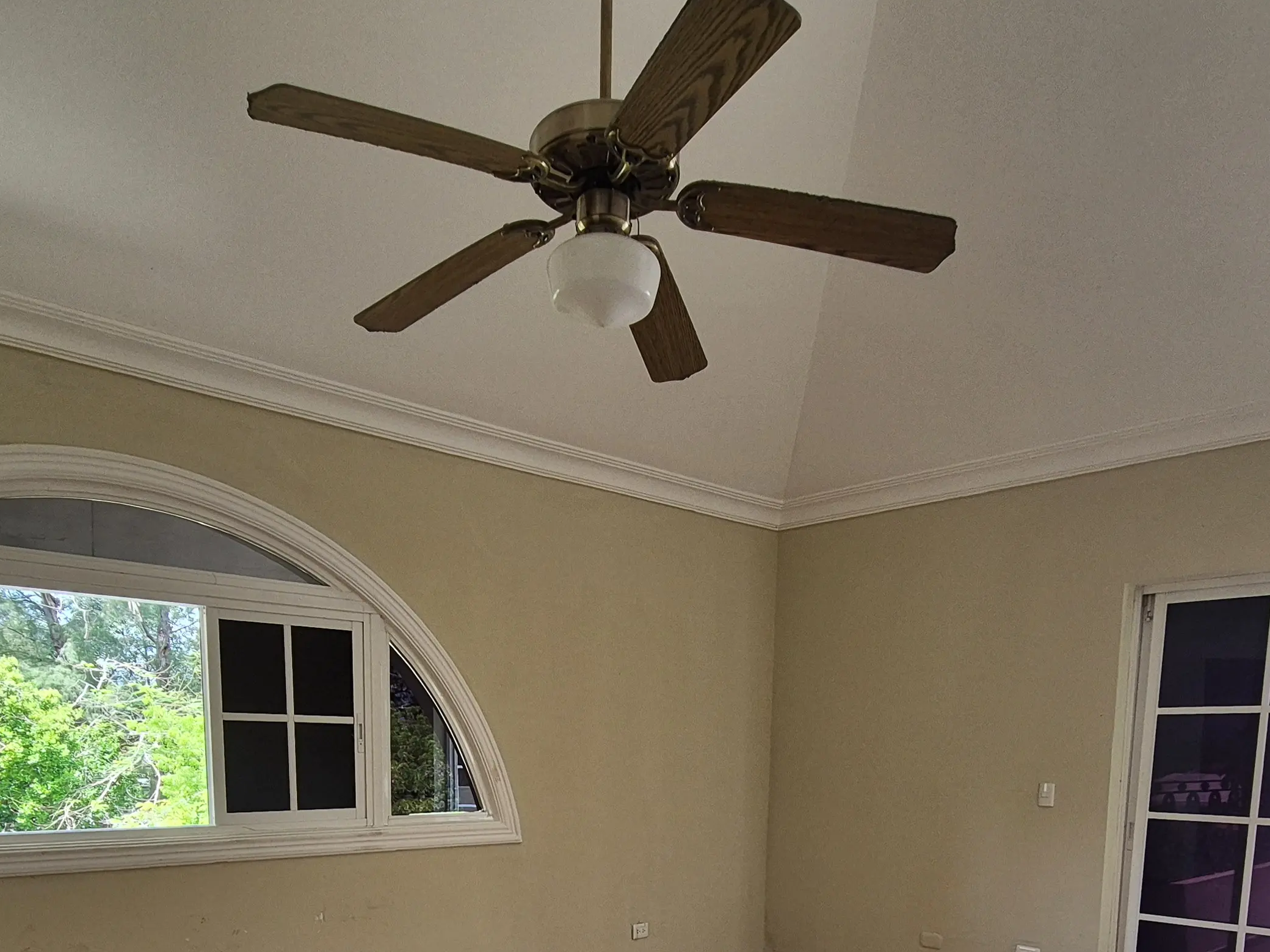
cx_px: 586
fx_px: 917
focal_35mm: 25
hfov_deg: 69.3
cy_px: 898
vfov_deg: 47.8
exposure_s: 1/120
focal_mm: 2.2
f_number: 2.2
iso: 50
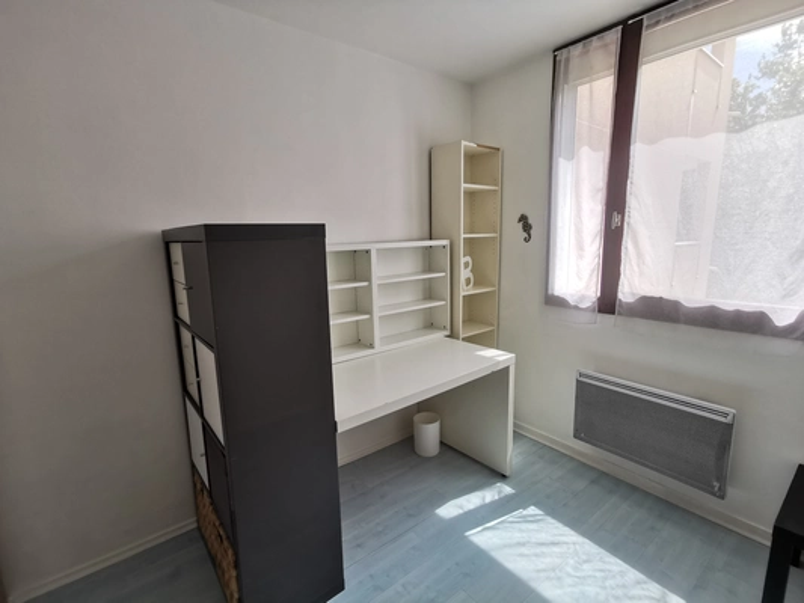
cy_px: 302
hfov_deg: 91.0
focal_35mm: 17
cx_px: 402
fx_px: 395
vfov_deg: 74.8
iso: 50
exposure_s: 1/152
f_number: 2.2
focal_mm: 2.26
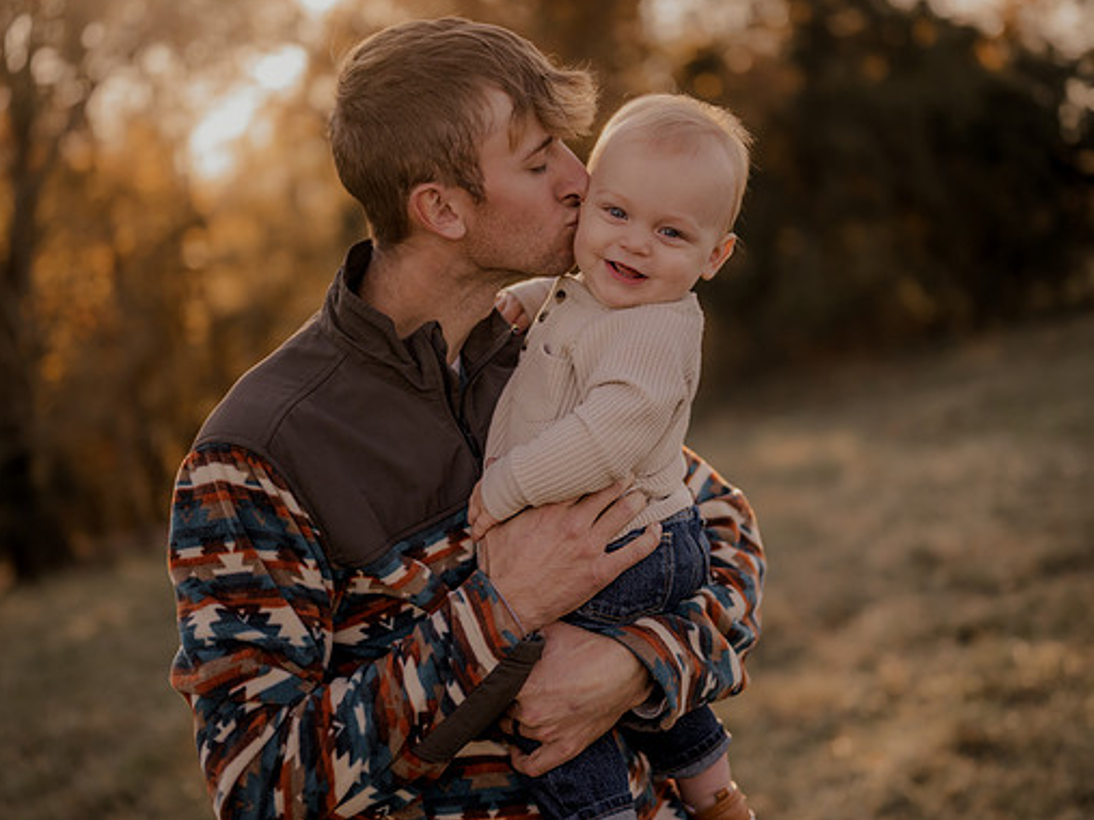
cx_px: 546
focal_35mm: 55
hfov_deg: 34.9
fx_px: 1738
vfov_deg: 26.5
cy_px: 405
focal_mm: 50
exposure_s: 1/1250
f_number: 1.8
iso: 250
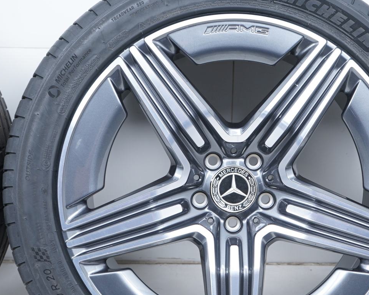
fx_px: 841
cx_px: 237
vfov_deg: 19.9
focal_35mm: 77
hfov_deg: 24.7
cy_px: 188
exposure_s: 1/125
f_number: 5.6
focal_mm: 41
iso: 250
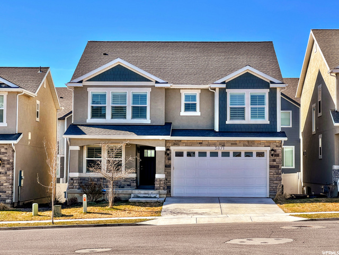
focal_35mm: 77
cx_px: 170
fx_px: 754
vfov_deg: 19.1
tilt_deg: +3.8
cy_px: 128
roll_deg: -1.2
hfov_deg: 25.3
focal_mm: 9
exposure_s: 1/598
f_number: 2.8
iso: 32
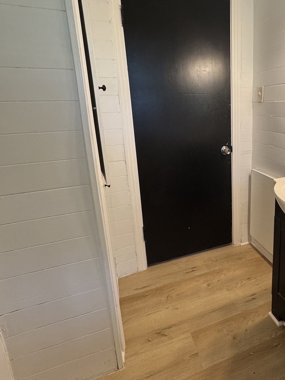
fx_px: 253
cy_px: 163
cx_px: 221
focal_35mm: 23
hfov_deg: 55.4
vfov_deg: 73.5
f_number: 2.2
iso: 320
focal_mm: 2.22
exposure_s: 1/120
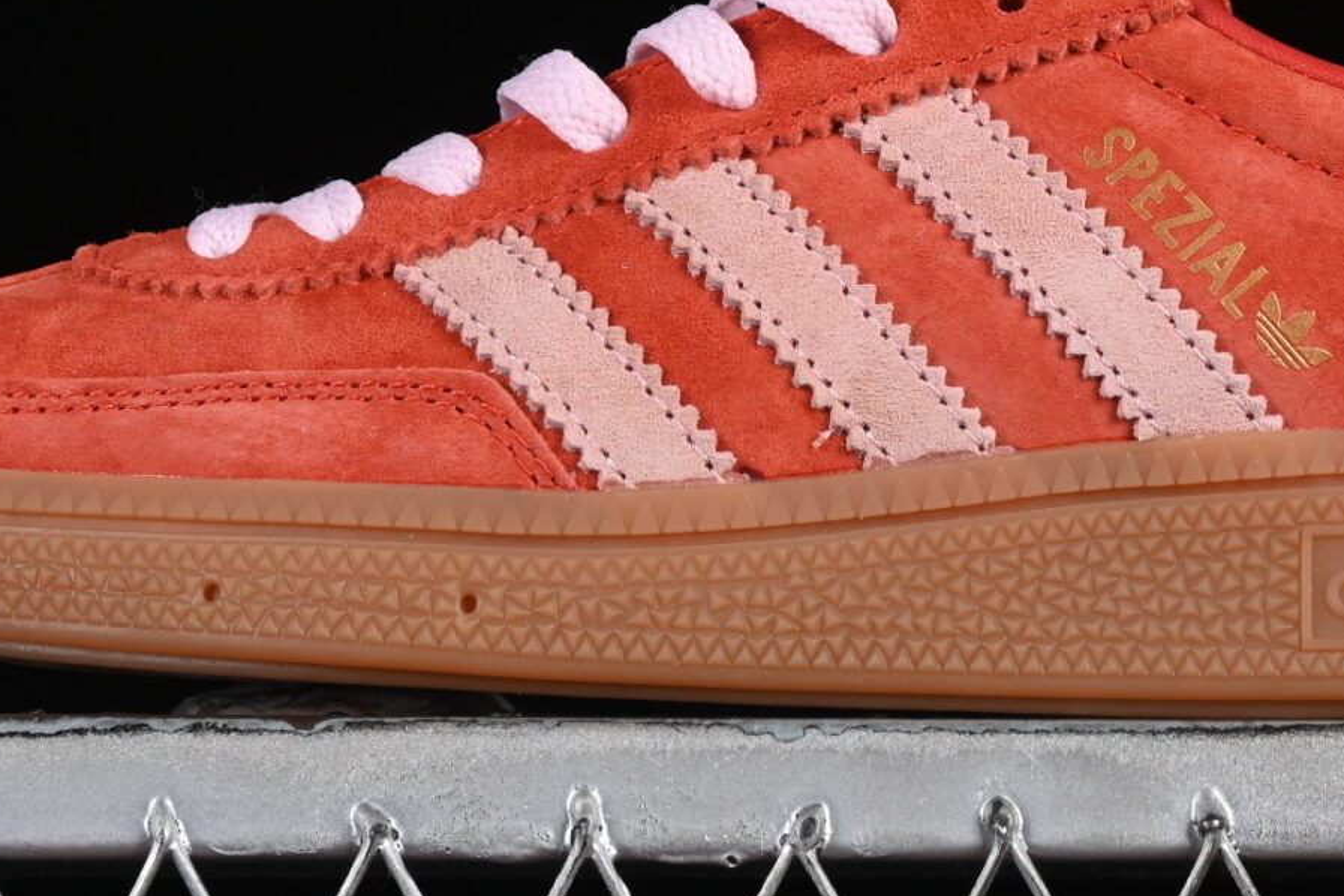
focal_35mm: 214
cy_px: -83
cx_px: 863
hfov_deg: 9.6
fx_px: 7989
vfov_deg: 6.4
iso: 160
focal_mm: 50
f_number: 8
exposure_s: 1/80
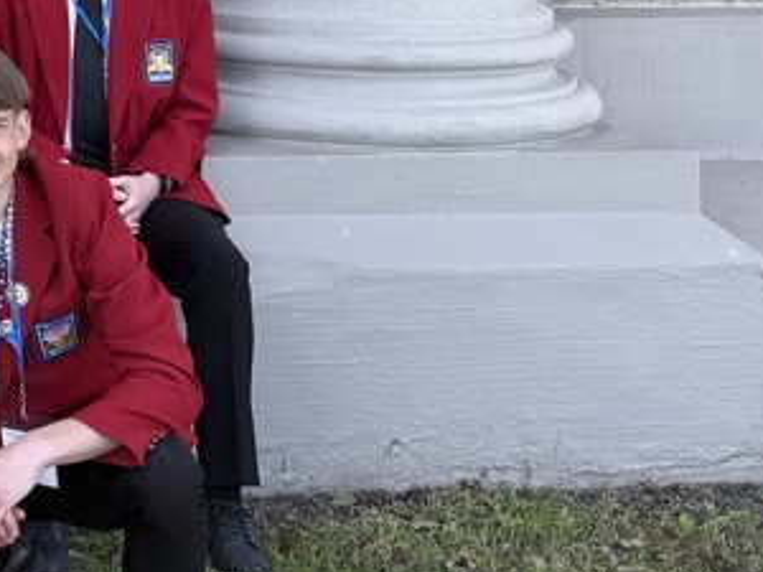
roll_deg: +1.1
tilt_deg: -3.2
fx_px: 1807
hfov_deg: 20.1
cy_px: -64
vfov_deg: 17.4
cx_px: -420
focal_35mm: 82
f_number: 1.78
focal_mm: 6.76
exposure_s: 1/453
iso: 80
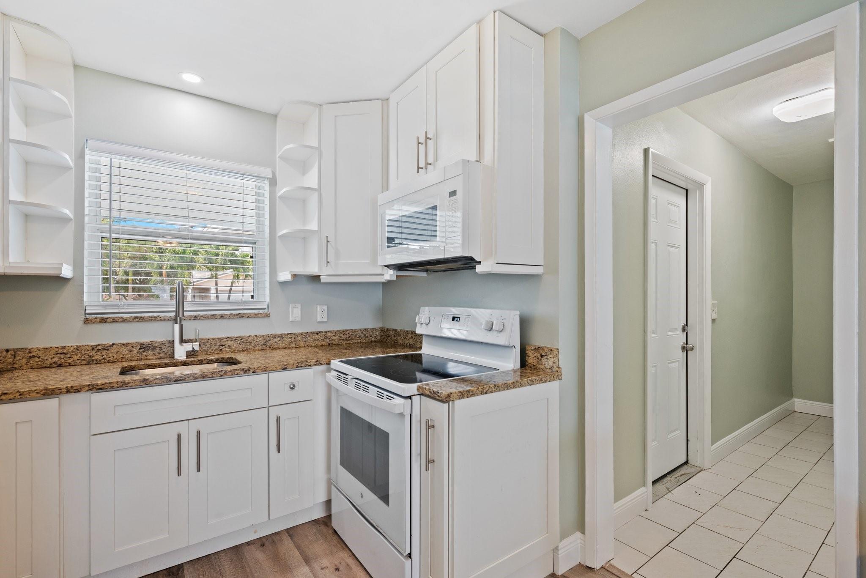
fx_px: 361
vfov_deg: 77.4
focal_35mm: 15
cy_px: 289
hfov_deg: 100.4
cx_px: 433
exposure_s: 1/15
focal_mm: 15
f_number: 8
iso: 560
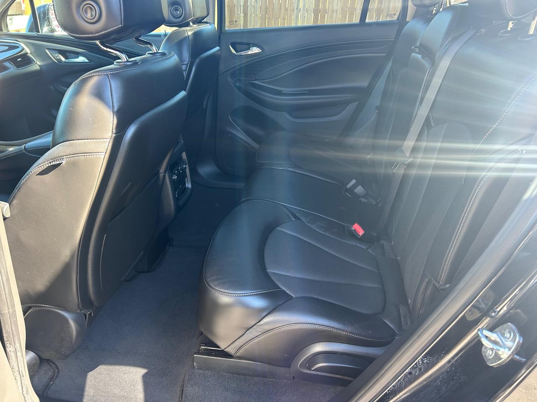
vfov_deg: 53.1
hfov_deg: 67.3
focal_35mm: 26
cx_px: 268
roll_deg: -2.9
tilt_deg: -27.6
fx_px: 403
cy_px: 201
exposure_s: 1/121
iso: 100
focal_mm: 5.7
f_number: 1.5
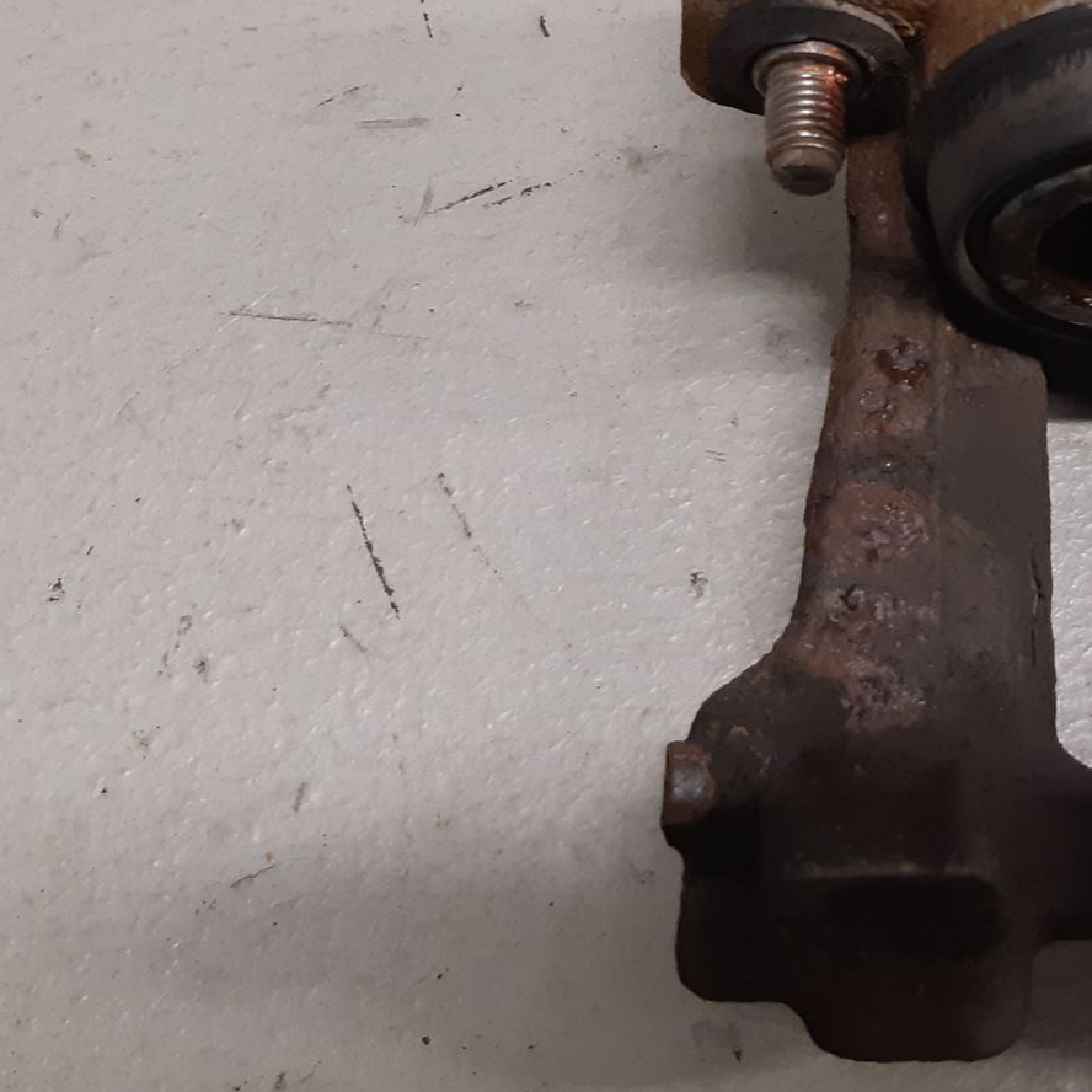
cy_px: 320
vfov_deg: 31.8
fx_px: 1892
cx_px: 1076
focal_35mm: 53
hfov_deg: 30.1
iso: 160
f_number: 1.7
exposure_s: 1/50
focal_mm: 3.93
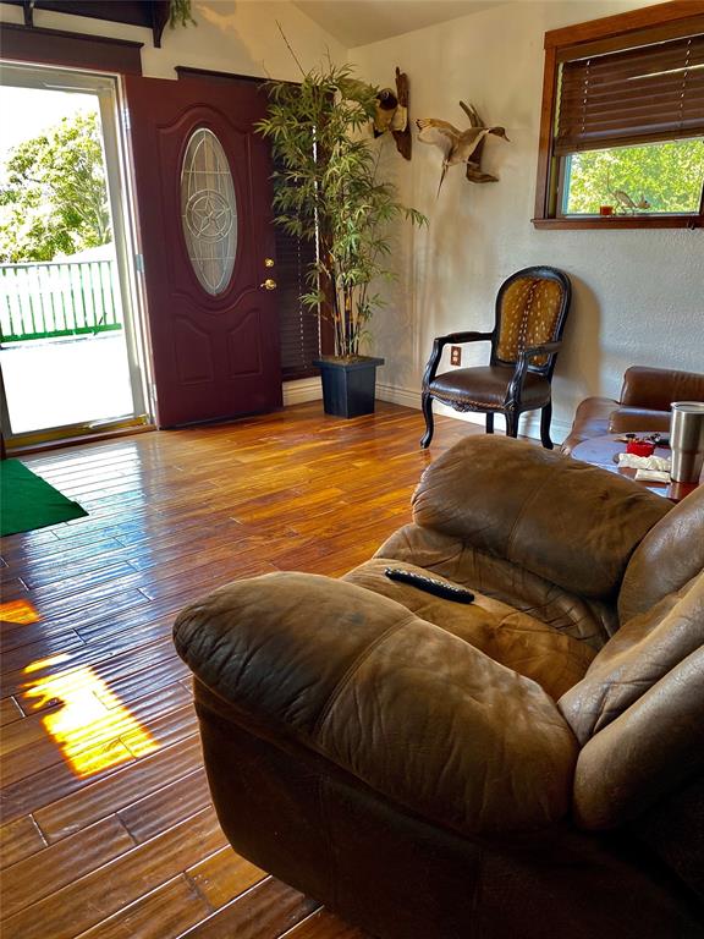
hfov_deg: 53.1
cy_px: 470
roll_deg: +0.2
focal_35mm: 26
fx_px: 705
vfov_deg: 67.3
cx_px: 352
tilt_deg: -16.1
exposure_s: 1/120
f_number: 1.8
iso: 100
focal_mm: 4.25
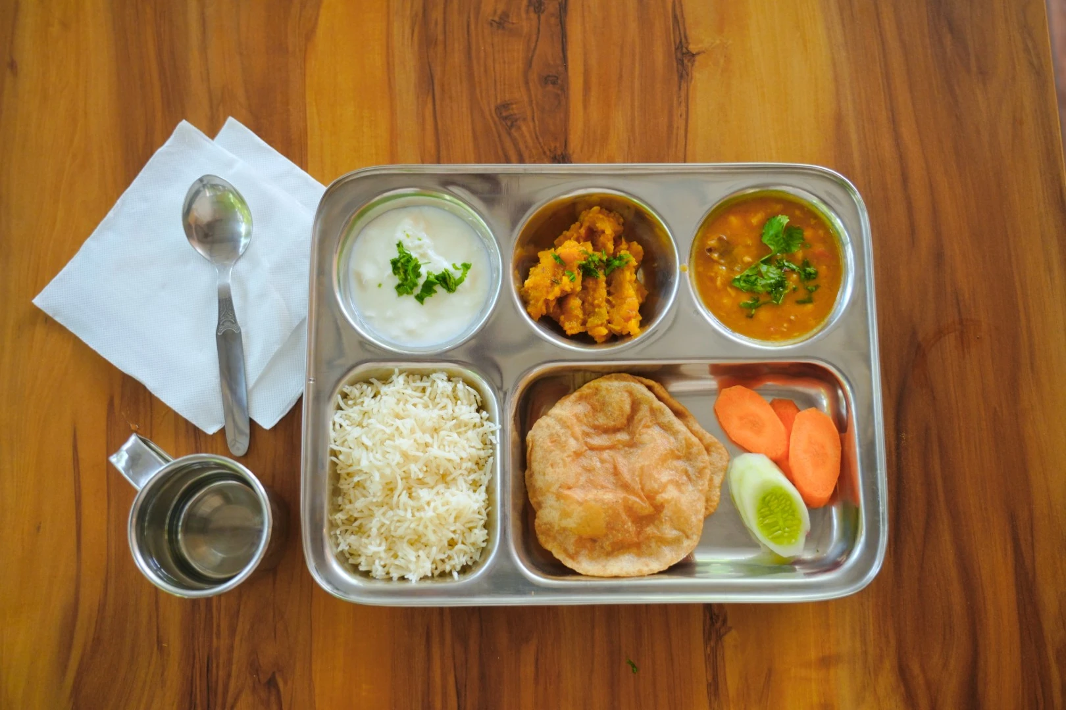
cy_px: 355
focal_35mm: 36
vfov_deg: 36.9
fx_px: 1066
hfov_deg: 53.1
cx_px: 533
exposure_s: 1/60
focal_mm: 36
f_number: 4
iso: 800
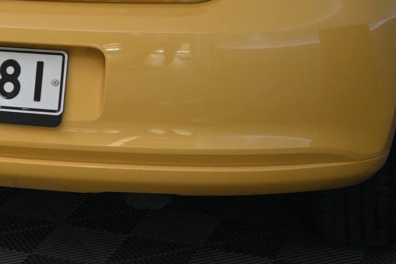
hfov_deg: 17.5
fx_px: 1263
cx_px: 16
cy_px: 48
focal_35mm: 115
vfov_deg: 11.9
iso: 360
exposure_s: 1/50
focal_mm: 32.5
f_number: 5
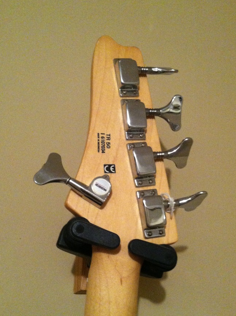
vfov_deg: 45.8
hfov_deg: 35.0
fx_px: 374
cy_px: 167
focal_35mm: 41
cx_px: 117
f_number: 2.8
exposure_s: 1/15
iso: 640
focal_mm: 3.9
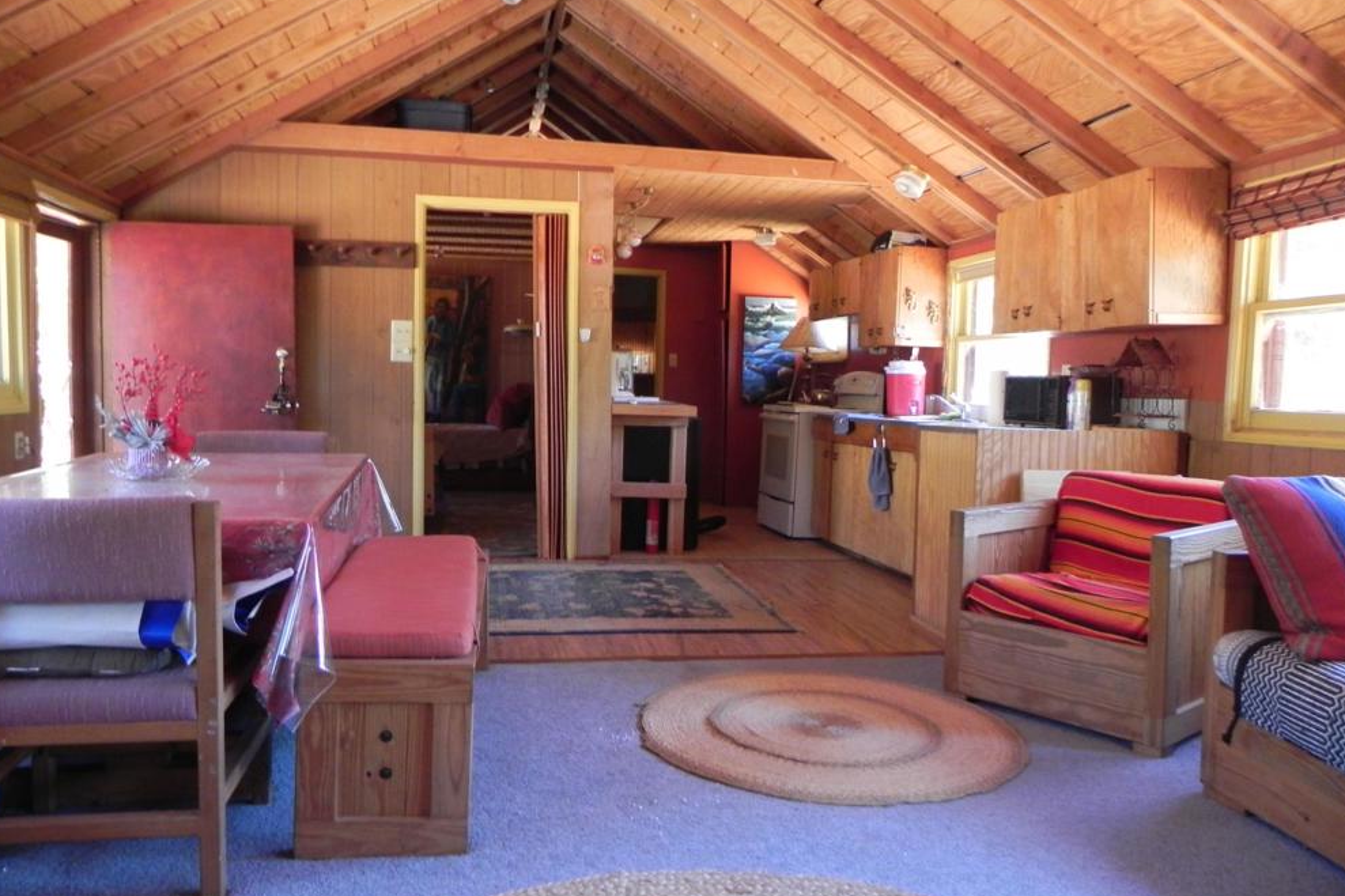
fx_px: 1046
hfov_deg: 65.5
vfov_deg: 46.4
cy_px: 458
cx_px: 680
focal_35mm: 28
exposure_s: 1/30
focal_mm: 4.6
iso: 360
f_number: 2.8
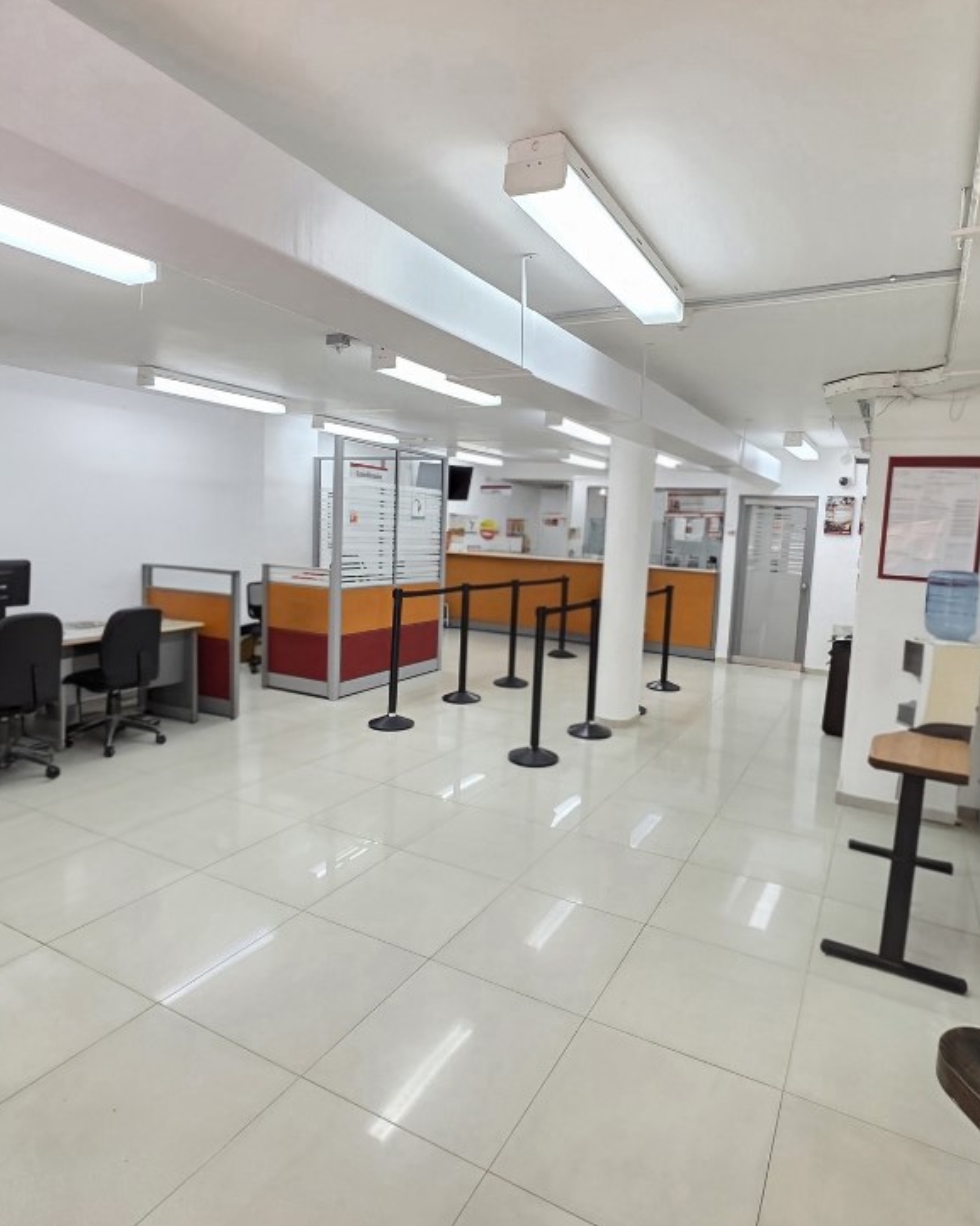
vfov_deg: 86.4
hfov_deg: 73.3
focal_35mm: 18
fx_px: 653
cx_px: 564
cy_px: 613
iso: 200
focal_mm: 2.2
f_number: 1.9
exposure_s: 1/60.2
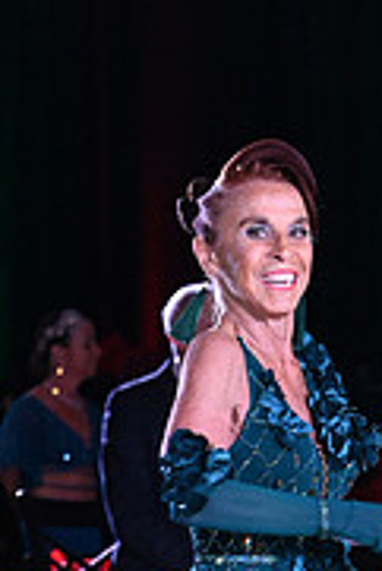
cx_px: 81
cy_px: 710
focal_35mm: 384
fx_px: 6100
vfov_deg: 5.3
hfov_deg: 3.6
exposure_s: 1/320
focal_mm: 120
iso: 5000
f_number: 6.3
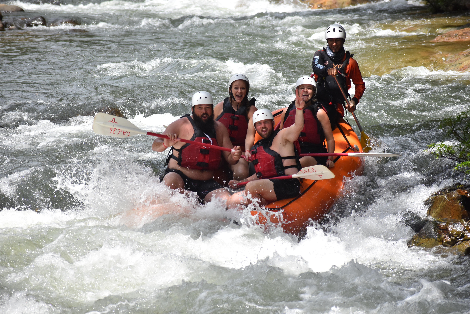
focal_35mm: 262
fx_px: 3428
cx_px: 235
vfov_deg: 5.2
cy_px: 157
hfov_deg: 7.8
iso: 400
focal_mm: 175
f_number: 7.1
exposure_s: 1/1600
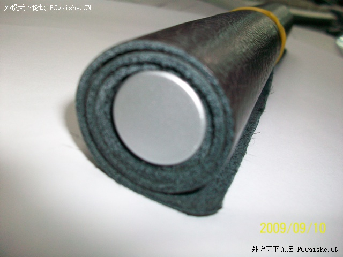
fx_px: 317
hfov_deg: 56.8
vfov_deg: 44.2
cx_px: 172
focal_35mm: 32
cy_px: 128
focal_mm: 5.7
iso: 120
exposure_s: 1/60
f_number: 2.8
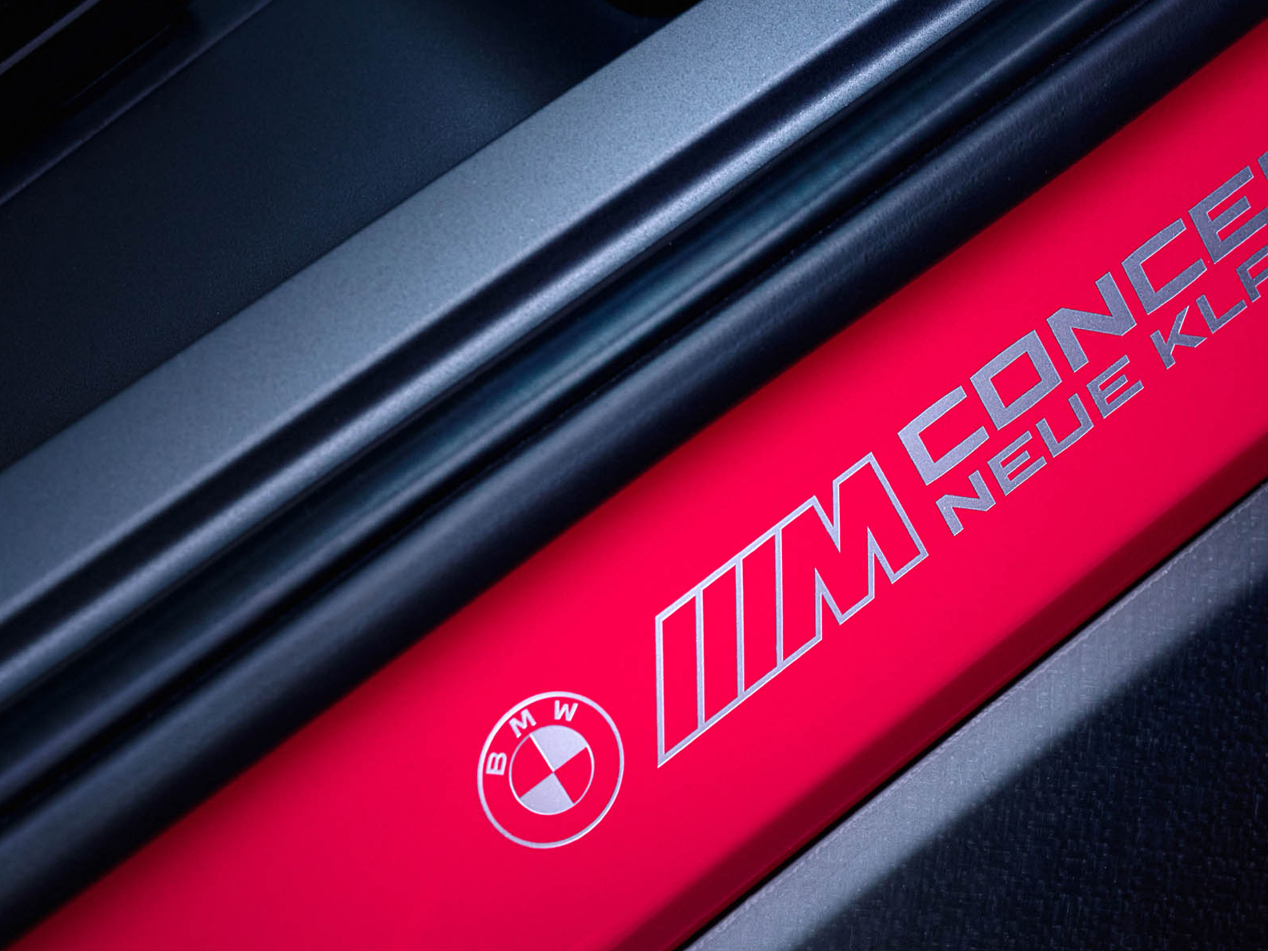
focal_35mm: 80
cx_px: 926
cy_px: 444
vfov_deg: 18.4
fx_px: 2930
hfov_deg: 24.2
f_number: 5.6
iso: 1600
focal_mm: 55
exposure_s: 1/100
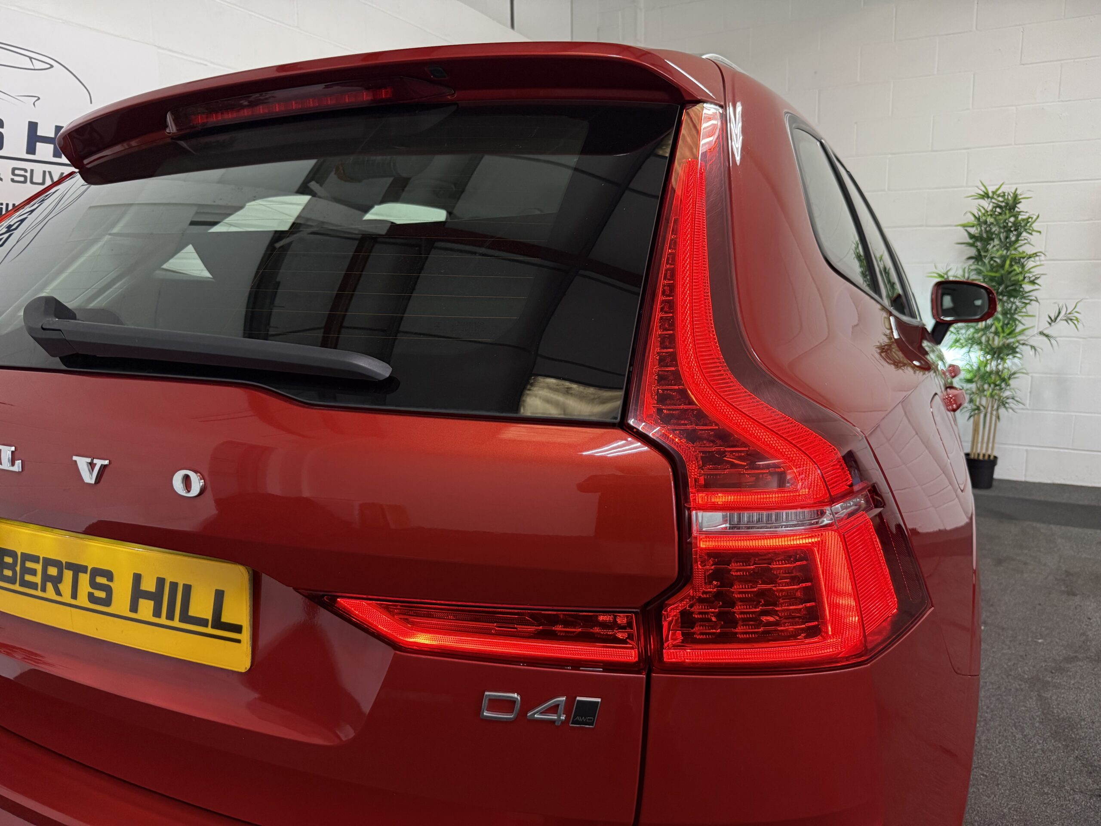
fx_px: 763
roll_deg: +1.2
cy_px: 413
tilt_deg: -8.9
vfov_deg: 56.8
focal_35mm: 24
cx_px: 550
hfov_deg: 71.6
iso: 400
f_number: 1.78
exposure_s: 1/100
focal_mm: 6.76
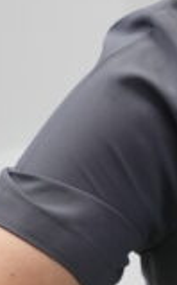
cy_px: 147
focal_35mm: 209
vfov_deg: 10.1
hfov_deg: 6.0
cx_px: 446
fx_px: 1614
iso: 1000
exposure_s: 1/160
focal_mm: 31.7
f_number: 4
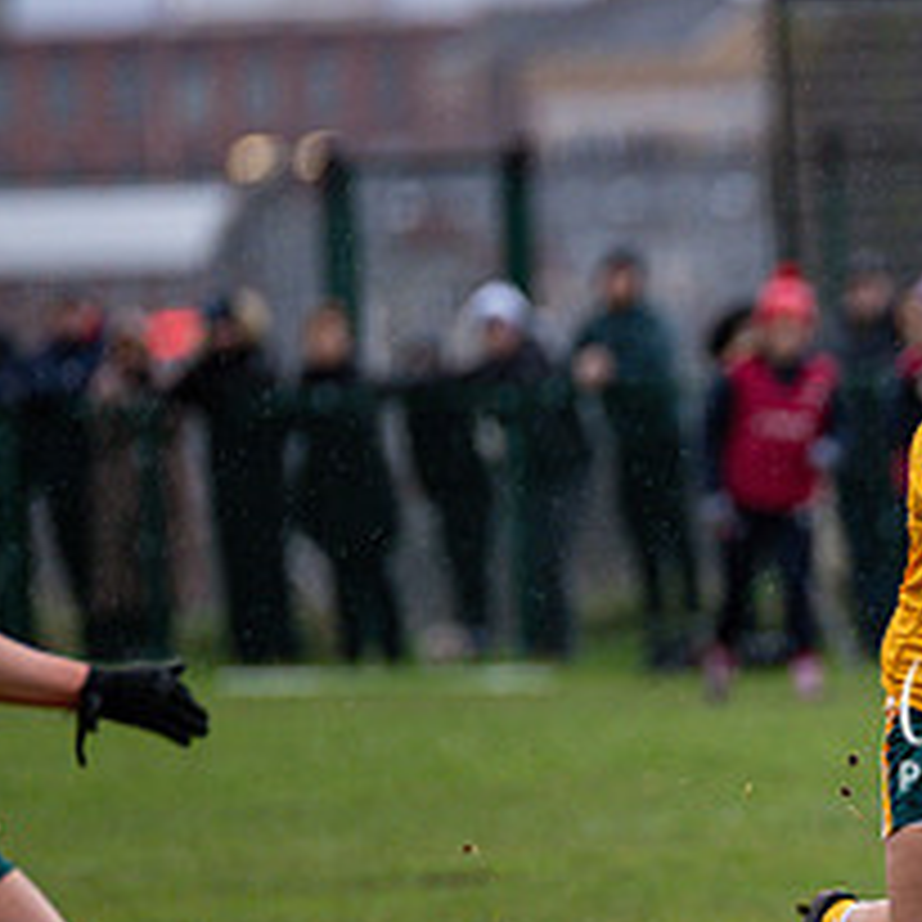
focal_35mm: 722
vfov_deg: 2.4
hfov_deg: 2.4
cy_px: 636
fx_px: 21757
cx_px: 1192
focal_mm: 300
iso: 2200
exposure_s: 1/640
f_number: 2.8
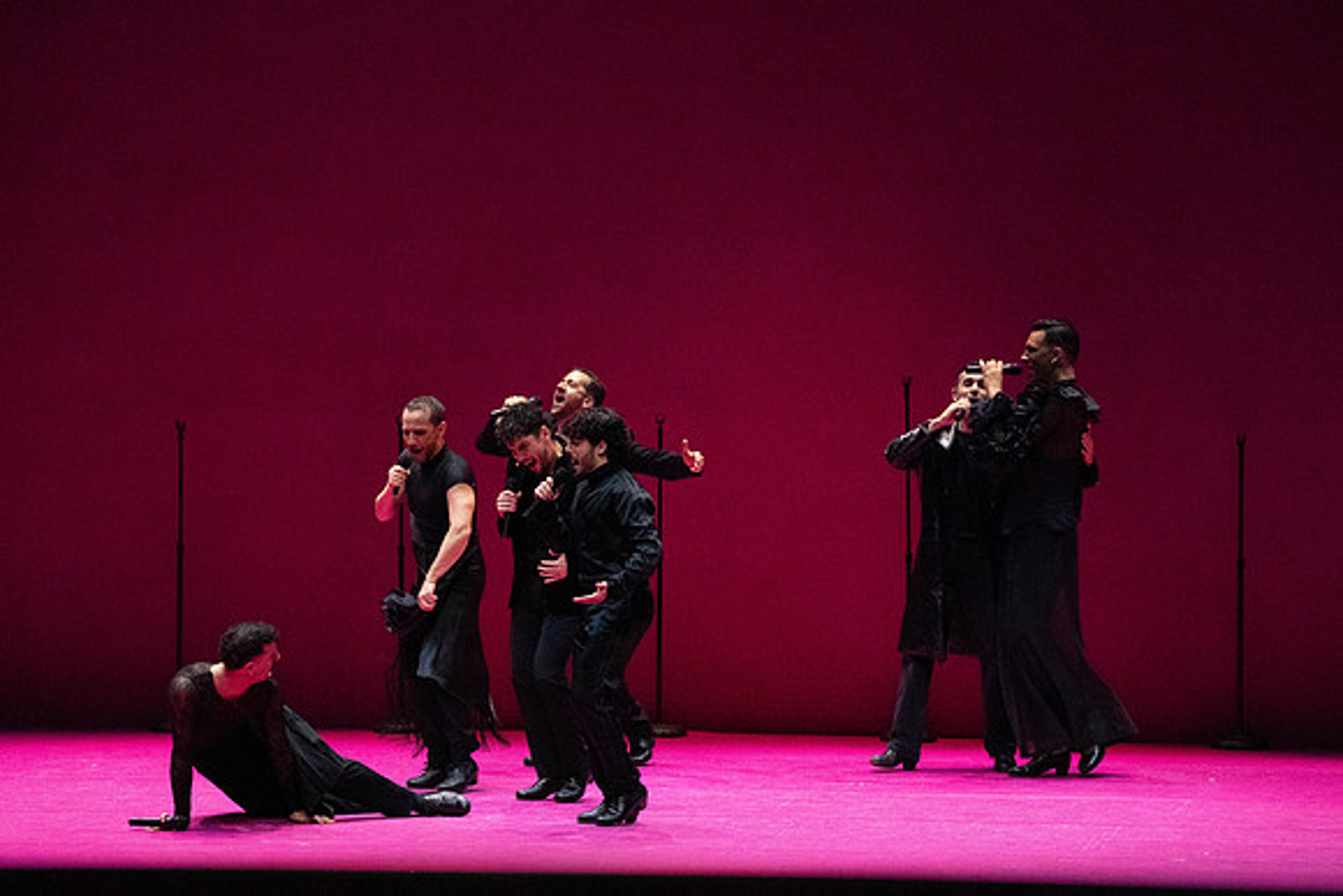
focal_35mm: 238
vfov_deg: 5.8
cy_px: 448
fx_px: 8880
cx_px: 672
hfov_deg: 8.6
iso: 25600
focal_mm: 238
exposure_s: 1/400
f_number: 10
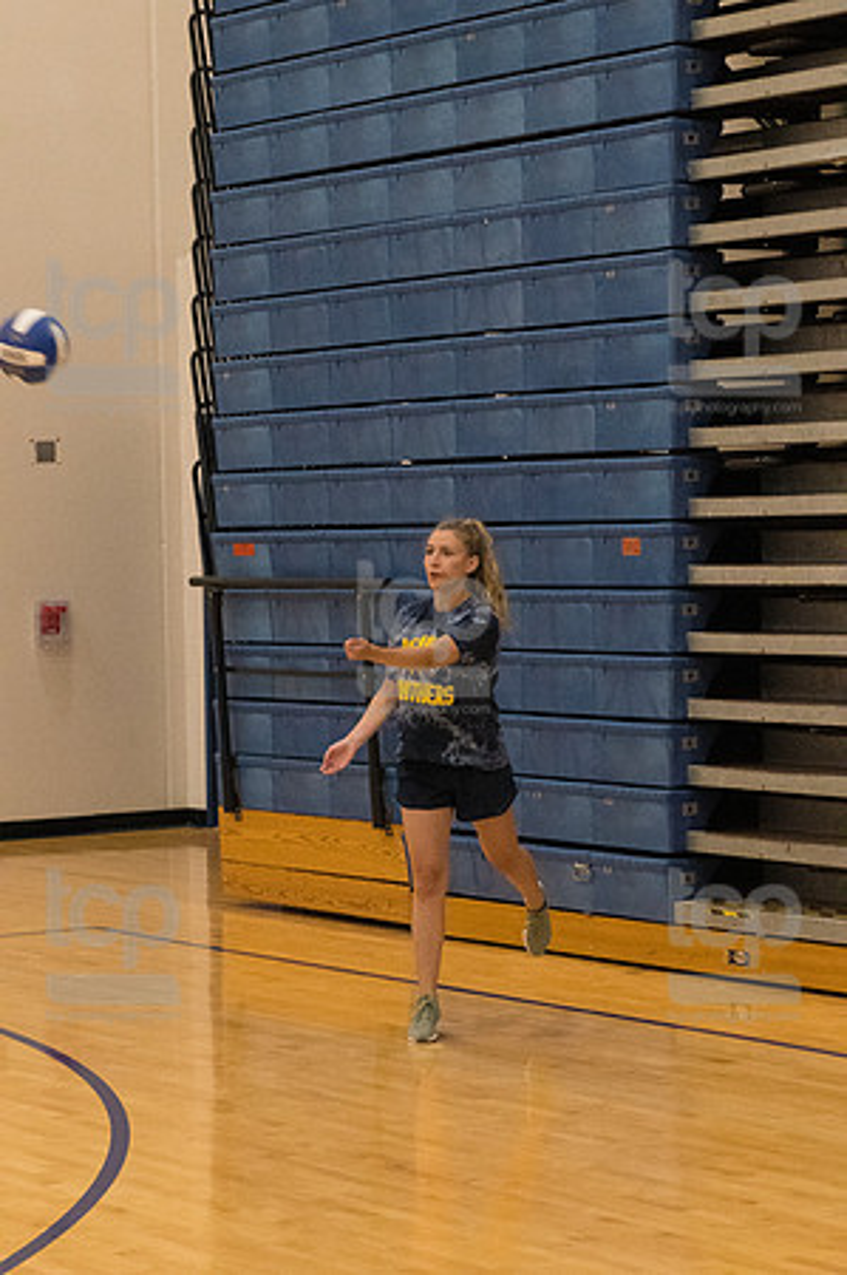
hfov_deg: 13.0
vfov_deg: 19.5
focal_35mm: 105
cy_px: 638
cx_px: 424
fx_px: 3714
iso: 10000
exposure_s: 1/400
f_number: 5.6
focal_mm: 70
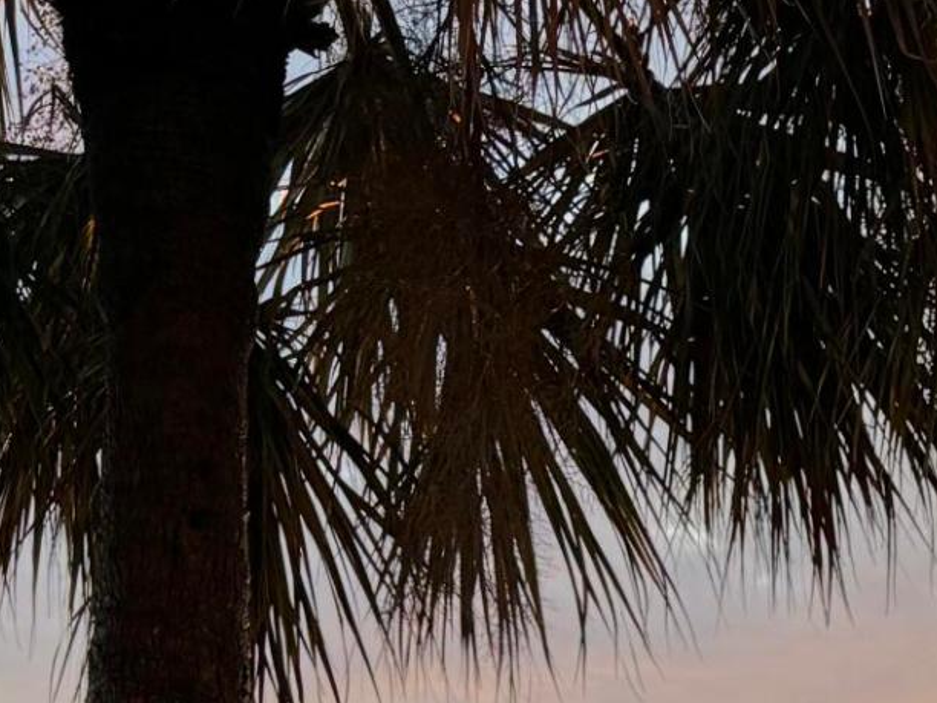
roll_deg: +0.9
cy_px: 1354
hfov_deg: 15.7
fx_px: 3059
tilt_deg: +6.2
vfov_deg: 11.9
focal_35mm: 113
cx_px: 1511
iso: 200
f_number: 1.78
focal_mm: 6.76
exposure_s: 1/243
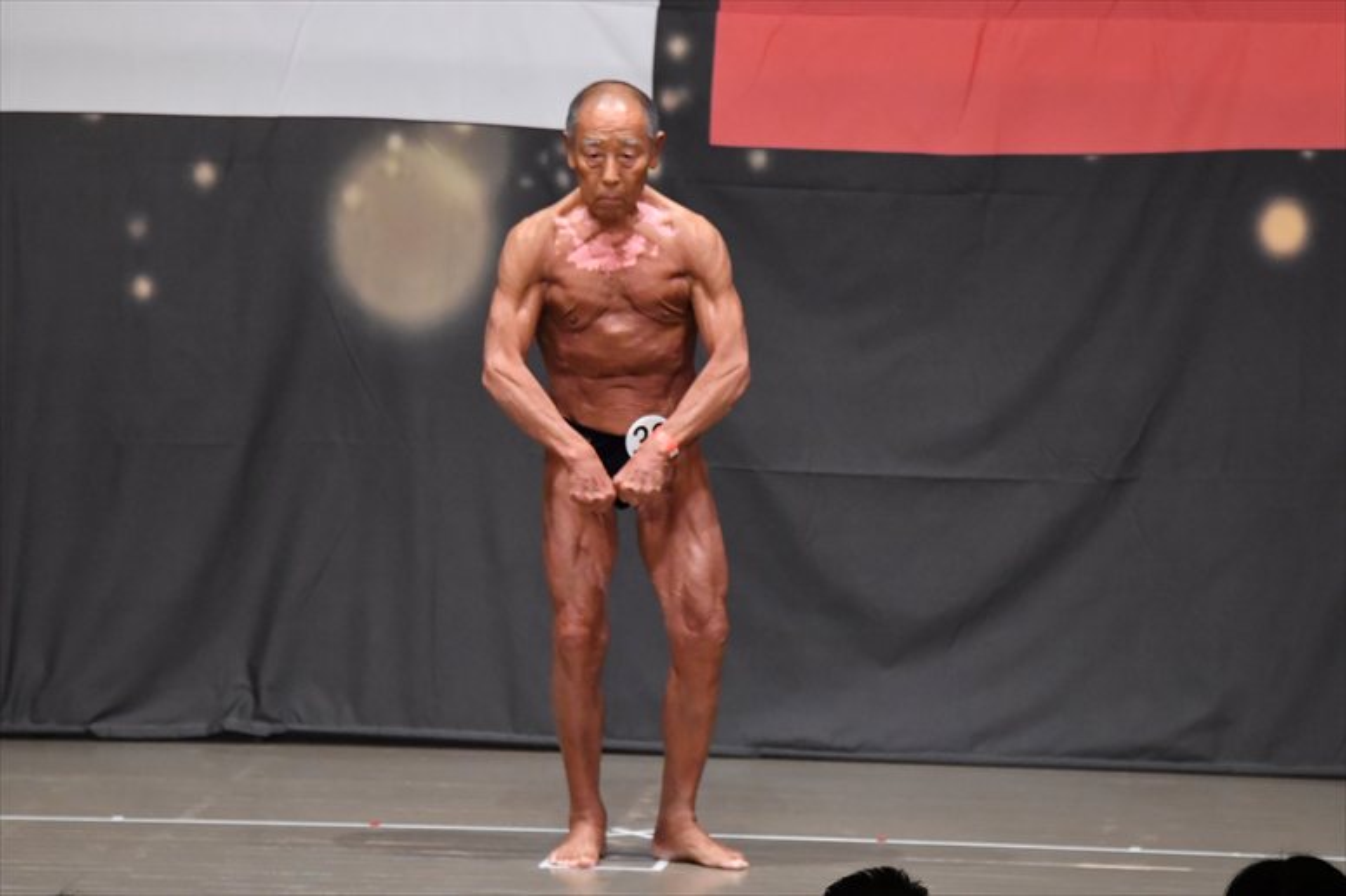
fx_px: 9530
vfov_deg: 5.4
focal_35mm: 255
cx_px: 673
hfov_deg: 8.1
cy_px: 448
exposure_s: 1/400
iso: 6400
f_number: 5.6
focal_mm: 170
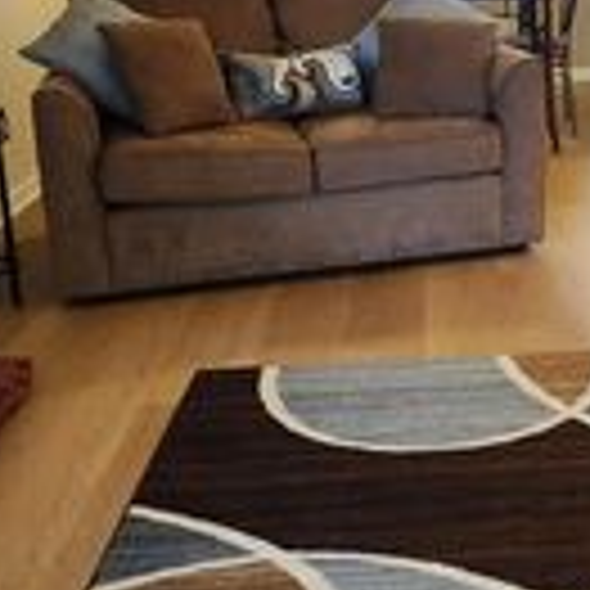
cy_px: 140
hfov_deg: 28.8
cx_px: 576
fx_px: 1080
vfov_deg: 30.0
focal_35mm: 56
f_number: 2.2
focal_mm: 1.74
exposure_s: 1/60
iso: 200
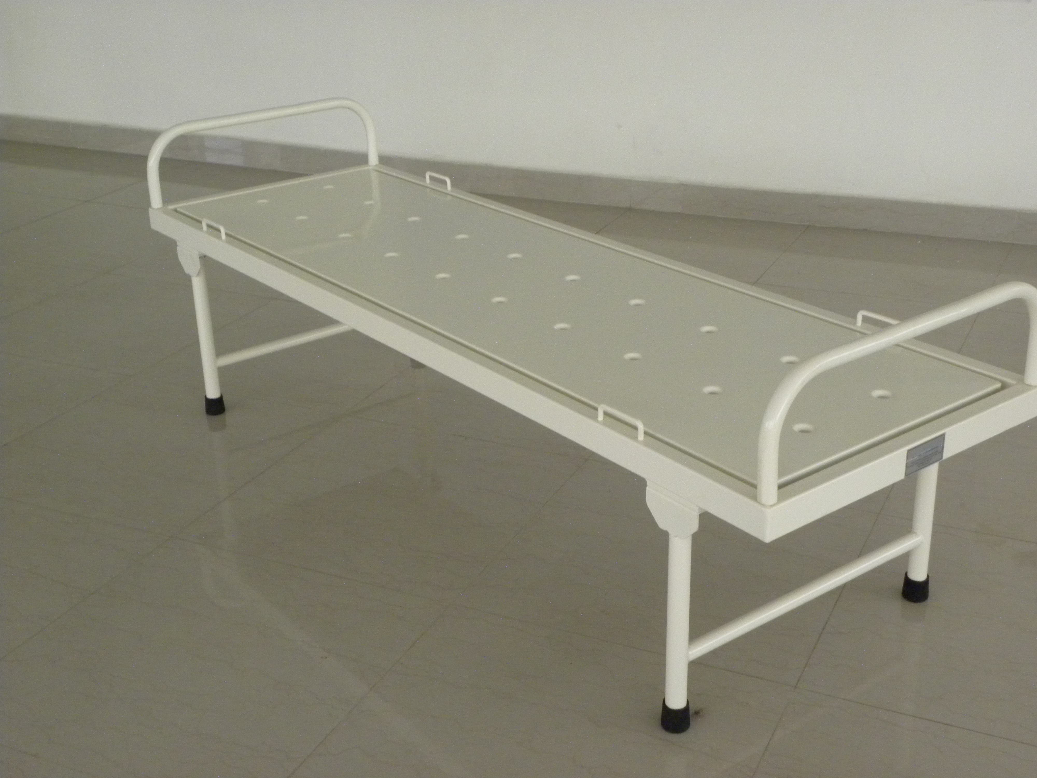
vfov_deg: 31.5
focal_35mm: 46
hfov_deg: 41.2
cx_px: 518
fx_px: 1378
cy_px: 389
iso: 400
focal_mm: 8.2
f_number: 3.2
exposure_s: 1/59.5
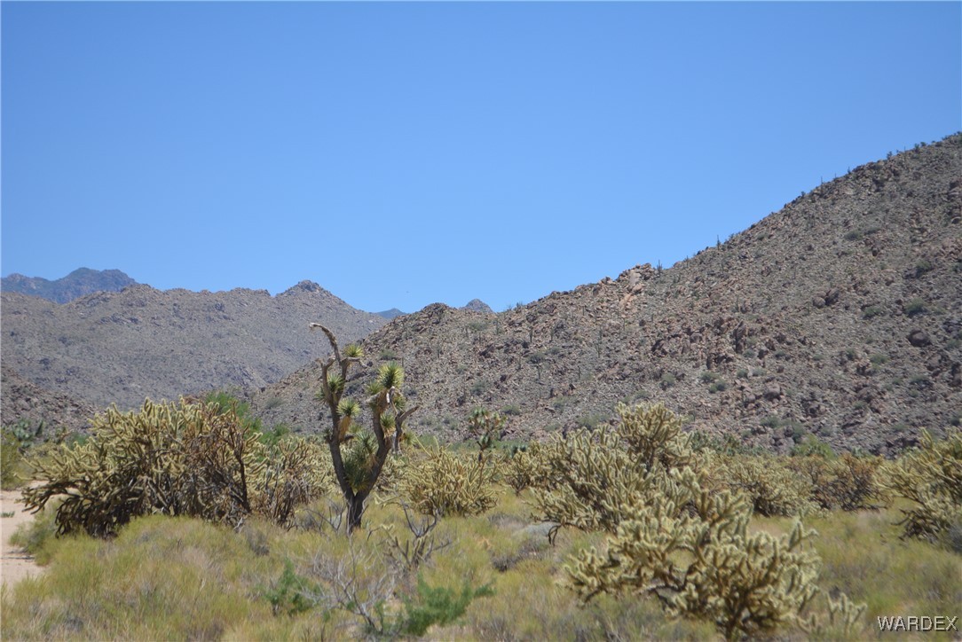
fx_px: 2206
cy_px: 321
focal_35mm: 82
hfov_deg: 24.6
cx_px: 481
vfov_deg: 16.6
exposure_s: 1/1600
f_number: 7.1
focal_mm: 55
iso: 400
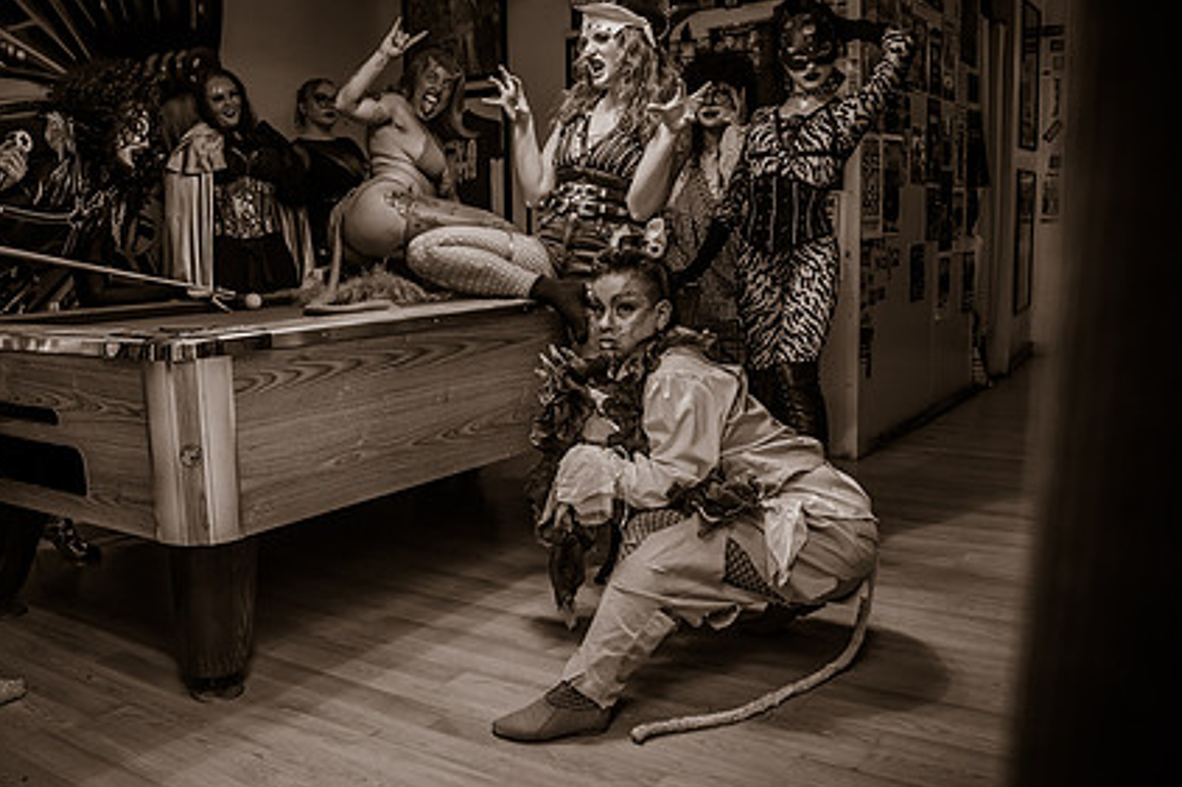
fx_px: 1083
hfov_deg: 56.3
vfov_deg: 39.9
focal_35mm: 33
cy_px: 372
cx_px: 415
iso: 2000
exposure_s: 1/200
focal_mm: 24
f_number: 4
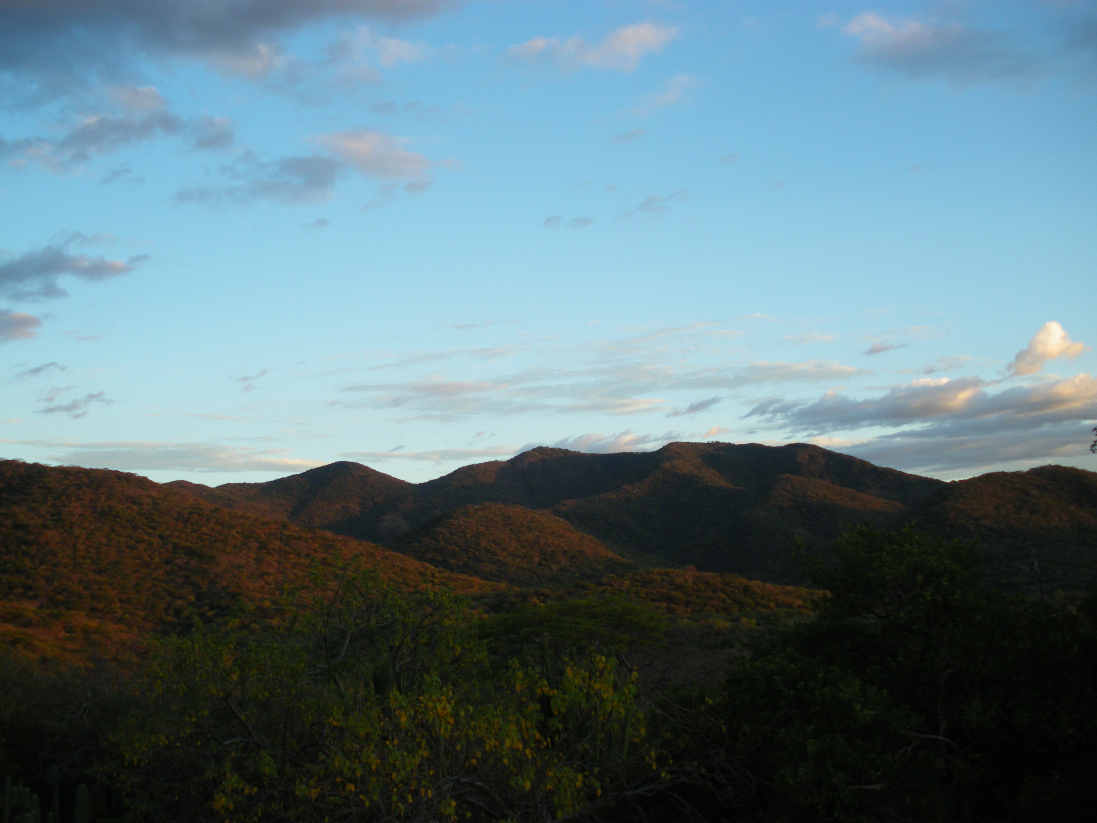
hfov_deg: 51.4
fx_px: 1141
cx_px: 548
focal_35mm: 36
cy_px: 412
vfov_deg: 39.7
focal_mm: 6.3
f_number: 3.5
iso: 64
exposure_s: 1/80
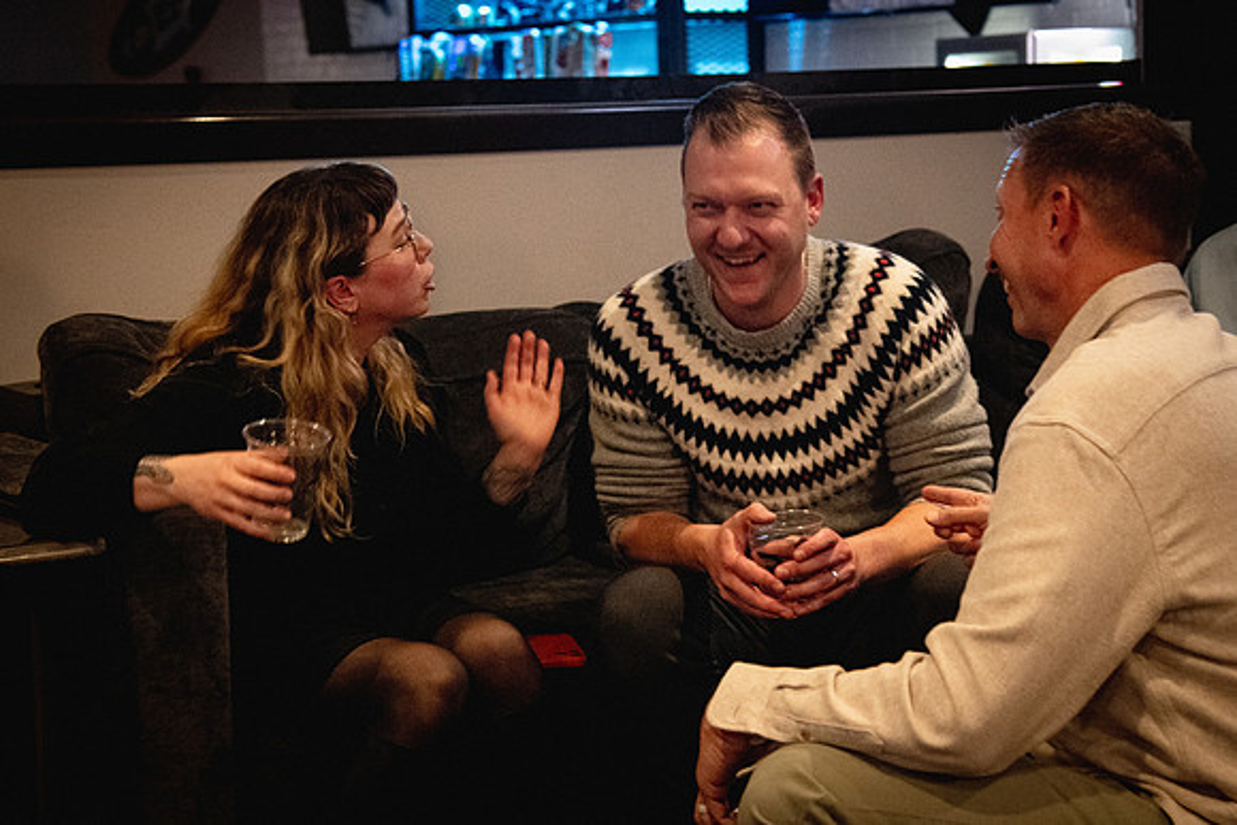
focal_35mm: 71
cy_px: 403
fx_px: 2433
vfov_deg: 19.3
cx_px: 655
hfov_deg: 28.5
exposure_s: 1/80
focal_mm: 52
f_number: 4
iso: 10000
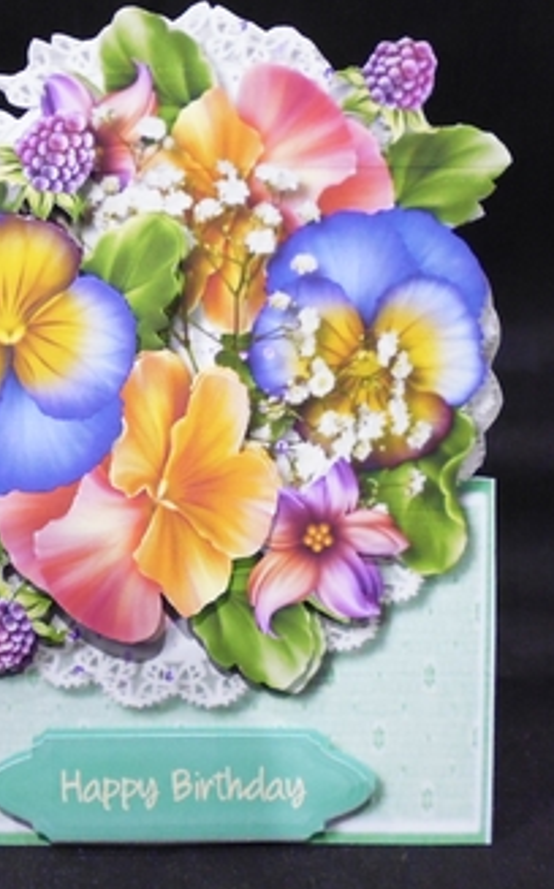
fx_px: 847
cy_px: 439
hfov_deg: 35.6
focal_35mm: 35
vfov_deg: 55.3
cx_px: 149
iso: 400
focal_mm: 4.3
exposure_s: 1/15
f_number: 2.8
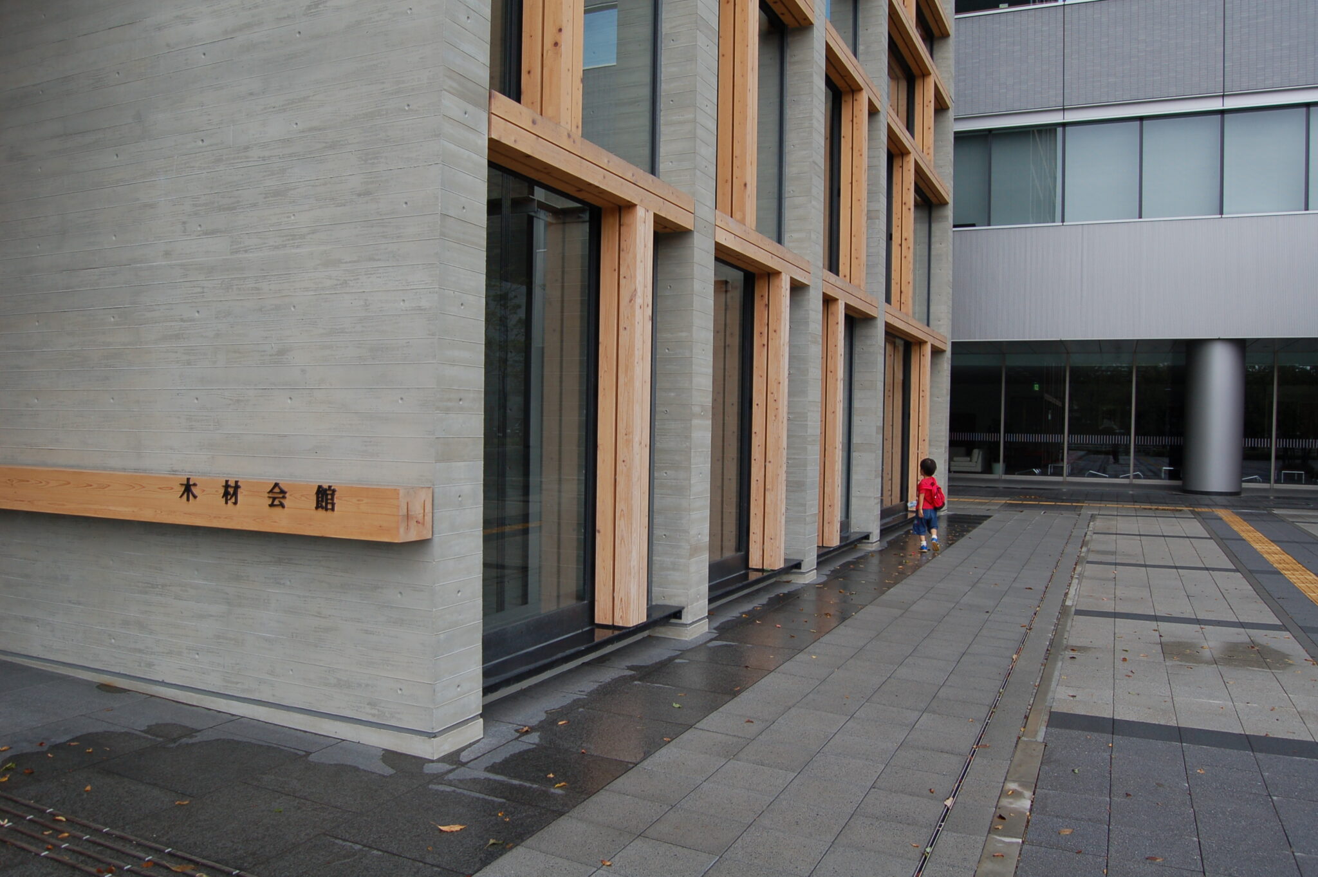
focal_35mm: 27
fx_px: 988
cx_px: 659
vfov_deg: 47.9
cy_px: 438
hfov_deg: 67.4
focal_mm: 18
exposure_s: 1/160
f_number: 6.3
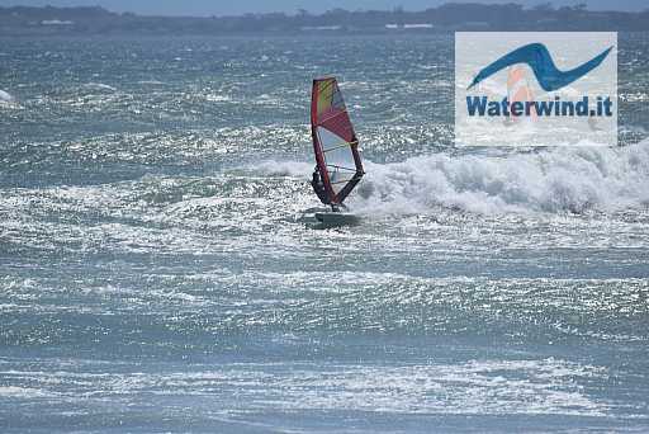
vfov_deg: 3.1
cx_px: 324
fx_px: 8117
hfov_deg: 4.6
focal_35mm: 450
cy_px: 217
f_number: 6.3
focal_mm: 300
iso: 200
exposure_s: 1/640
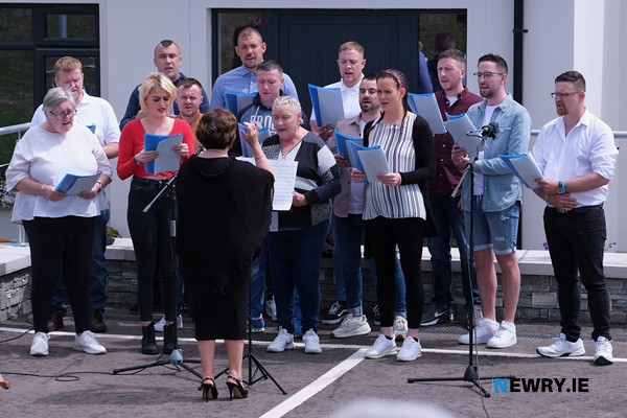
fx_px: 1863
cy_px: 209
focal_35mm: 107
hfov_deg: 19.1
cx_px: 314
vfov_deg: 12.8
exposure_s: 1/1700
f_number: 5
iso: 400
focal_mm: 71.5
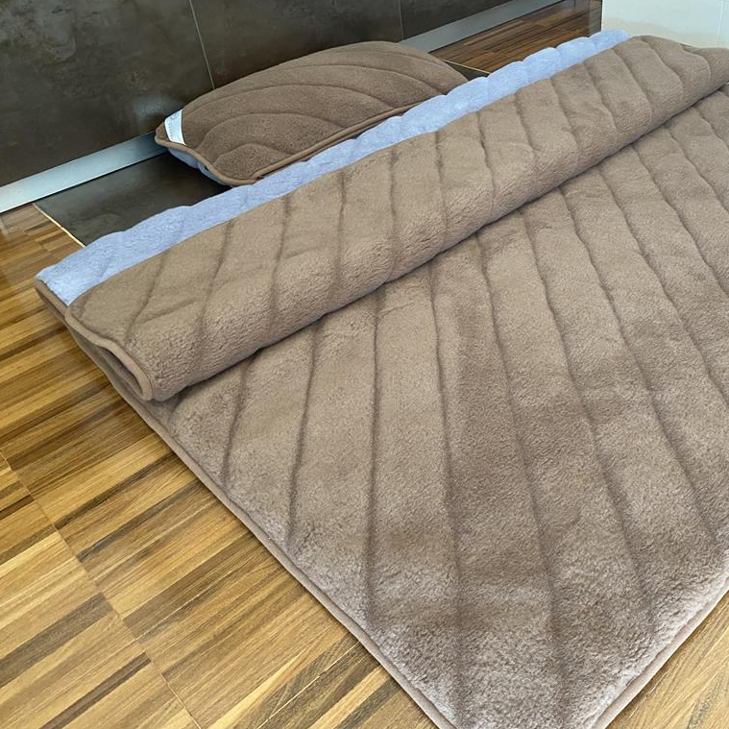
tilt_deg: -39.5
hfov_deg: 52.0
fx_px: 739
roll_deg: +4.3
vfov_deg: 52.5
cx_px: 454
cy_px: 364
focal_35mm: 31
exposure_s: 1/60
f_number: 1.8
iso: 250
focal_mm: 4.25
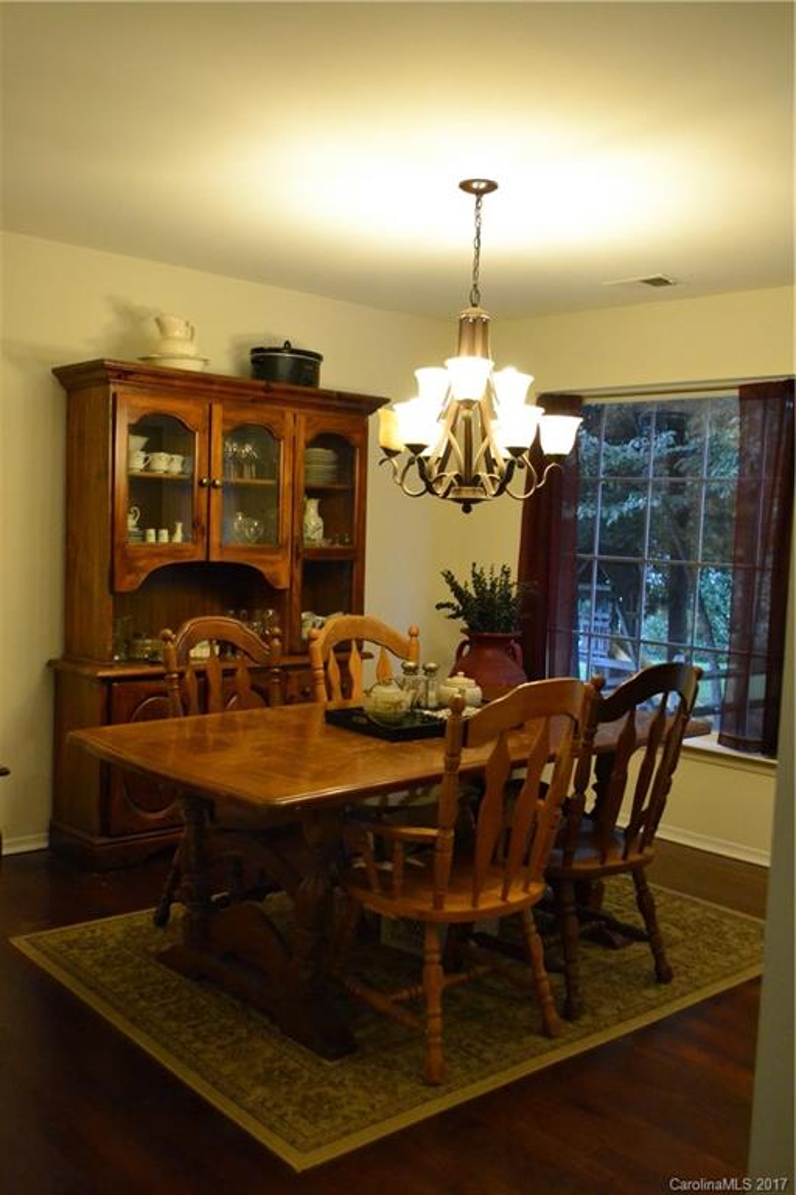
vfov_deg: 57.2
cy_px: 598
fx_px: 1094
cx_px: 398
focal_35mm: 33
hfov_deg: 40.0
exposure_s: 1/200
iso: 3200
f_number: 4
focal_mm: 22
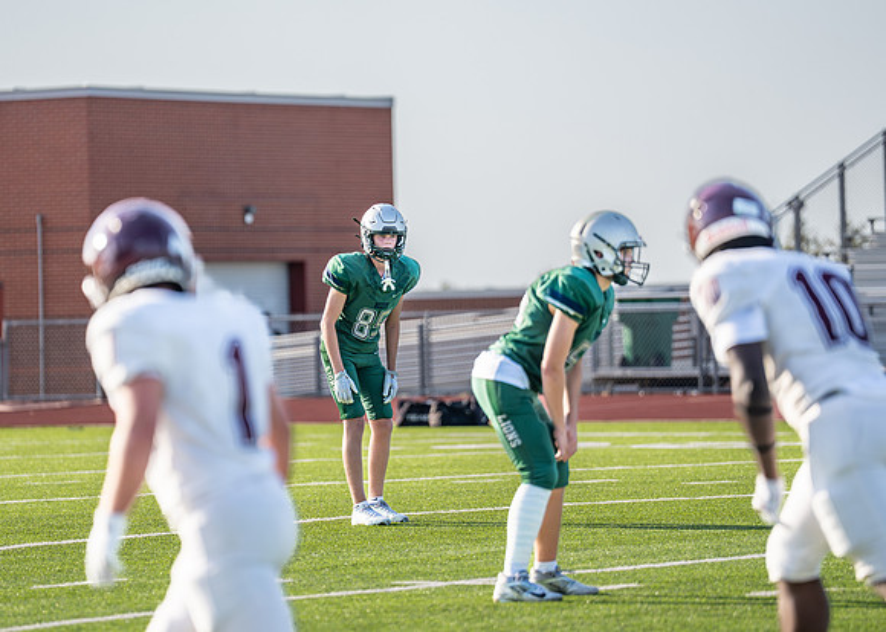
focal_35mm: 237
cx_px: 365
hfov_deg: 8.5
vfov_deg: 6.1
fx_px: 5973
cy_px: 298
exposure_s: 1/2500
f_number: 2.8
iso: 250
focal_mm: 182
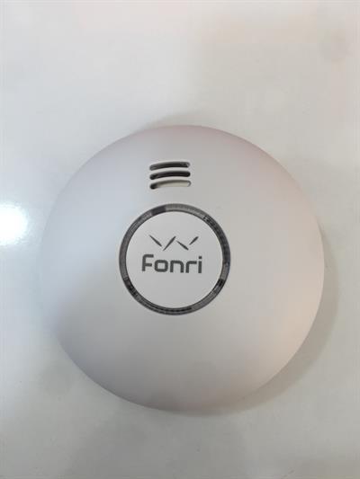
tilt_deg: -77.4
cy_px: 240
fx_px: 402
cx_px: 180
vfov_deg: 61.6
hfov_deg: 48.2
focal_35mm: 29
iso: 32
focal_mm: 4.15
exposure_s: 1/50
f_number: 2.2
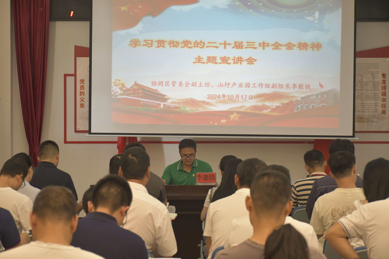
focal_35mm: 90
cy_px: 130
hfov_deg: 22.6
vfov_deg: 15.2
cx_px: 194
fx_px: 972
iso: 4000
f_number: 5
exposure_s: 1/100
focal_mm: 60
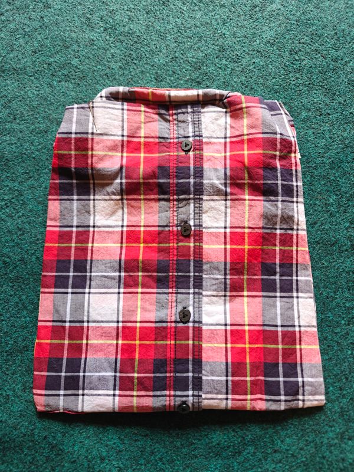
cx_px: 177
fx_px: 314
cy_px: 236
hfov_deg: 58.9
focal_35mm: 23
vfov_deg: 73.9
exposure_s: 1/100
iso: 320
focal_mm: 6.06
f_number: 1.6
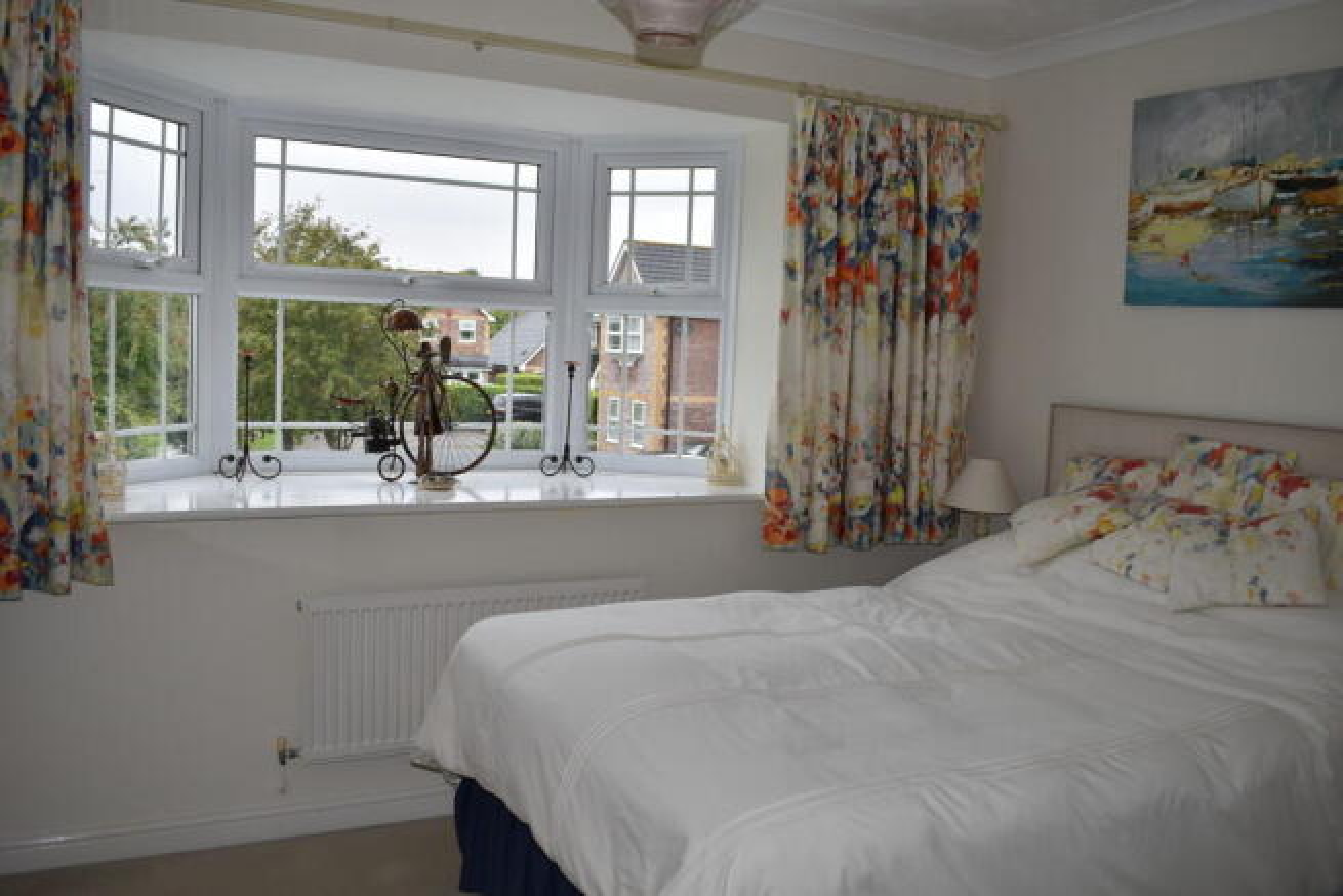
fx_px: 1175
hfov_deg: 59.5
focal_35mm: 32
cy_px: 448
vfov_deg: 41.7
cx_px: 672
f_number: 5
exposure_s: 1/200
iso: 140
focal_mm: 21
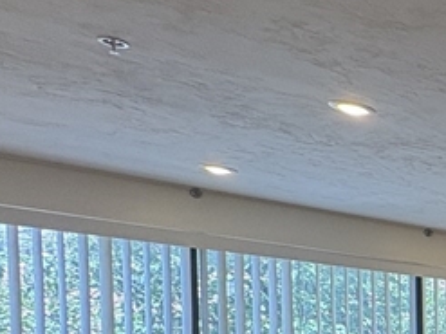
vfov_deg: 22.6
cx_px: 897
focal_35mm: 58
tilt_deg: -4.6
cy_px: 431
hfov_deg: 19.1
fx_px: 747
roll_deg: -0.6
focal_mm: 2.22
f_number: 2.2
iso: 125
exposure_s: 1/120
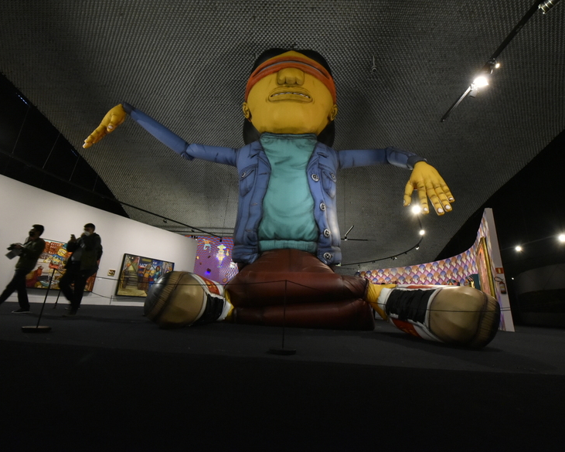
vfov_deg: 80.4
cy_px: 225
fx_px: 268
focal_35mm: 16
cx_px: 277
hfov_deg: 93.1
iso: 3200
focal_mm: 14
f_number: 9
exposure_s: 1/40
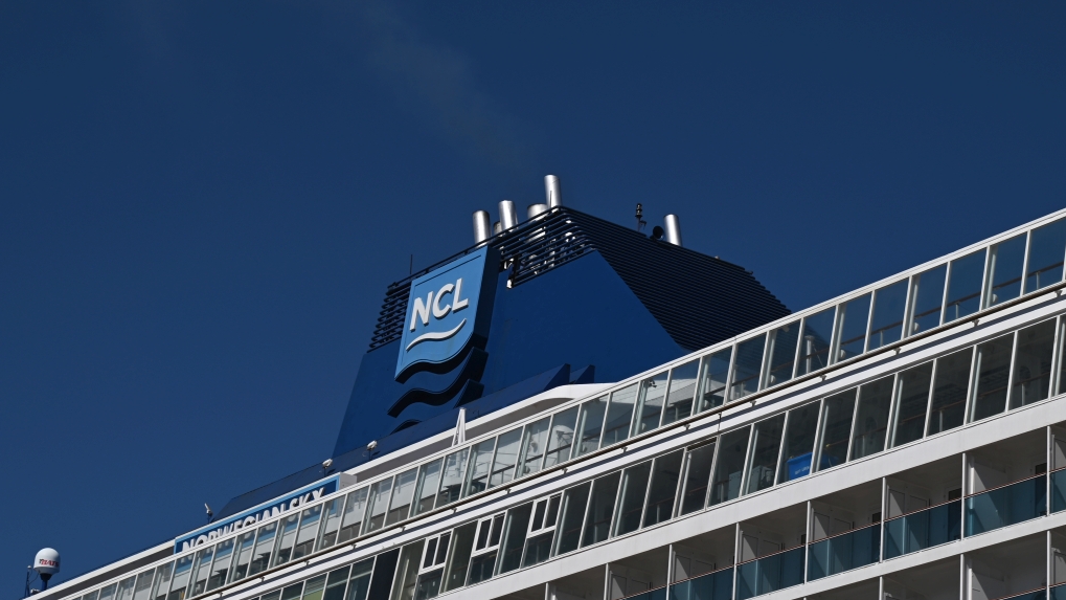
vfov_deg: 15.3
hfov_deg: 26.9
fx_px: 2233
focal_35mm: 79
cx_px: 534
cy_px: 352
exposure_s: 1/640
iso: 100
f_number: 9
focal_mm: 75
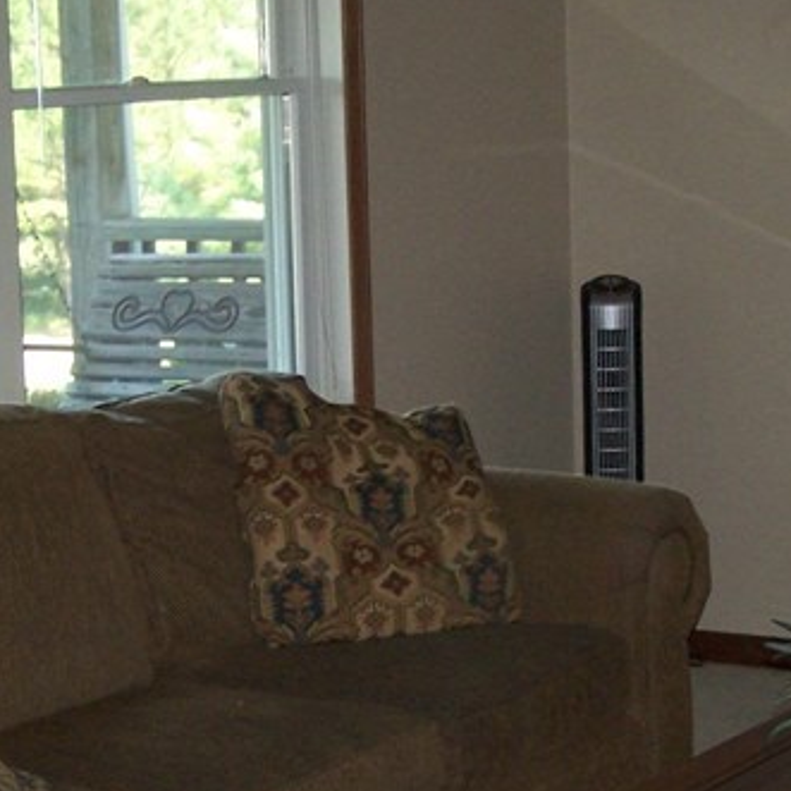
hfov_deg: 16.7
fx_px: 2689
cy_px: 621
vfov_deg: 16.6
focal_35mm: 104
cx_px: 416
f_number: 2.8
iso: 140
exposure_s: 1/60
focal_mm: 6.3
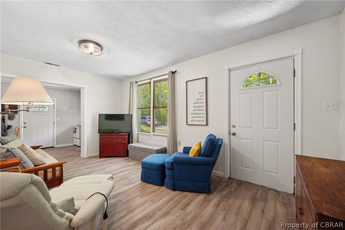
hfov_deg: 104.2
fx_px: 134
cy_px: 115
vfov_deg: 81.2
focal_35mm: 14
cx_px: 172
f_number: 8
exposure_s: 1/8
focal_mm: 14
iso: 400
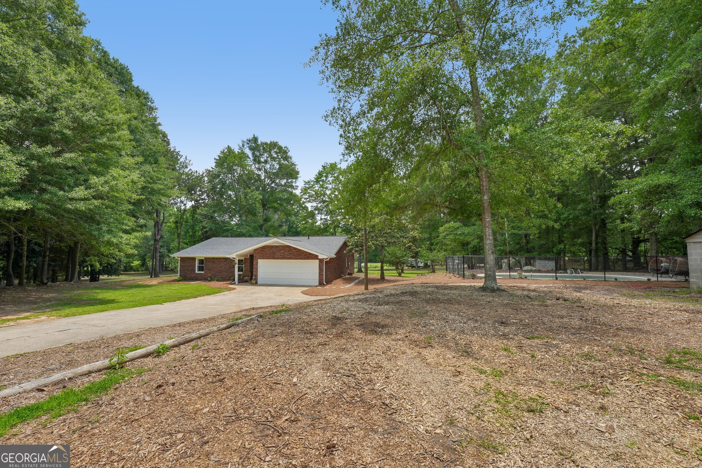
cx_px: 351
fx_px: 273
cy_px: 234
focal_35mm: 14
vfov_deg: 81.2
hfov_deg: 104.3
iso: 100
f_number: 8
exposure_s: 1/200
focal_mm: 14
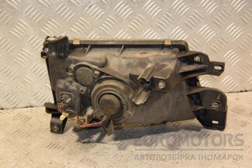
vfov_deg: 17.5
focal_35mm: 78
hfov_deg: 26.0
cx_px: 126
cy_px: 84
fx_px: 546
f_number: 5
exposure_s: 1/125
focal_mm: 52
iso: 800
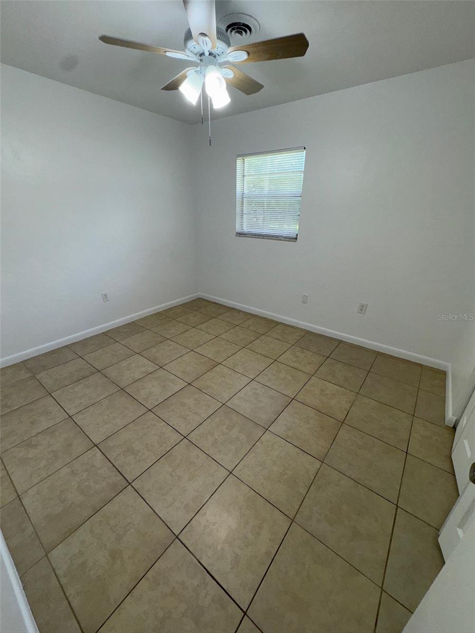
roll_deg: +0.2
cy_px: 316
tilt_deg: -23.4
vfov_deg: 102.1
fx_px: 256
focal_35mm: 14
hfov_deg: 85.7
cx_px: 238
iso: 40
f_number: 2.2
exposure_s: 1/122
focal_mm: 2.22
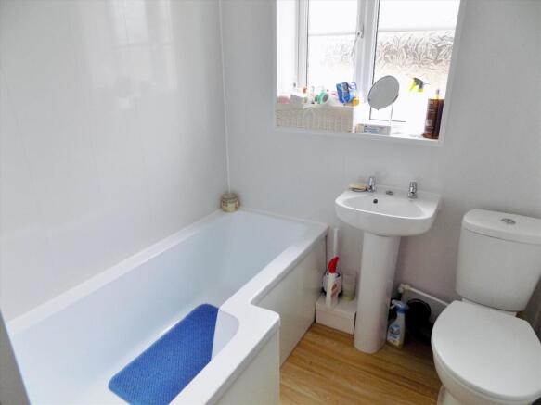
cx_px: 270
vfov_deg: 58.9
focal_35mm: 23
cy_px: 202
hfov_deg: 73.9
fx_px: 359
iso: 125
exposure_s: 1/30
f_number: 3.1
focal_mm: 4
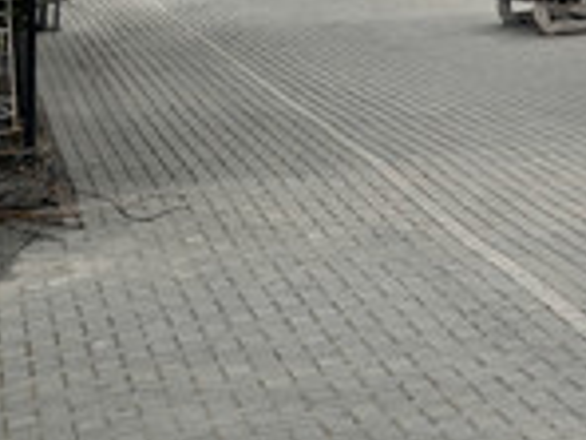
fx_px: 2201
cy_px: -385
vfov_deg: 10.6
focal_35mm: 130
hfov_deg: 13.3
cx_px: 1124
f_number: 2
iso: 50
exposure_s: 1/3067
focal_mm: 5.75
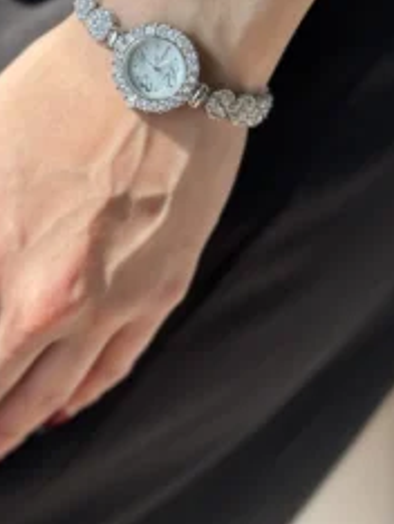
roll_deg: +2.2
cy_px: 137
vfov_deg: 23.6
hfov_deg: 17.9
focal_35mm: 82
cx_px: 110
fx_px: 1242
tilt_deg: -16.7
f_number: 1.78
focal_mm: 6.76
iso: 50
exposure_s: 1/200
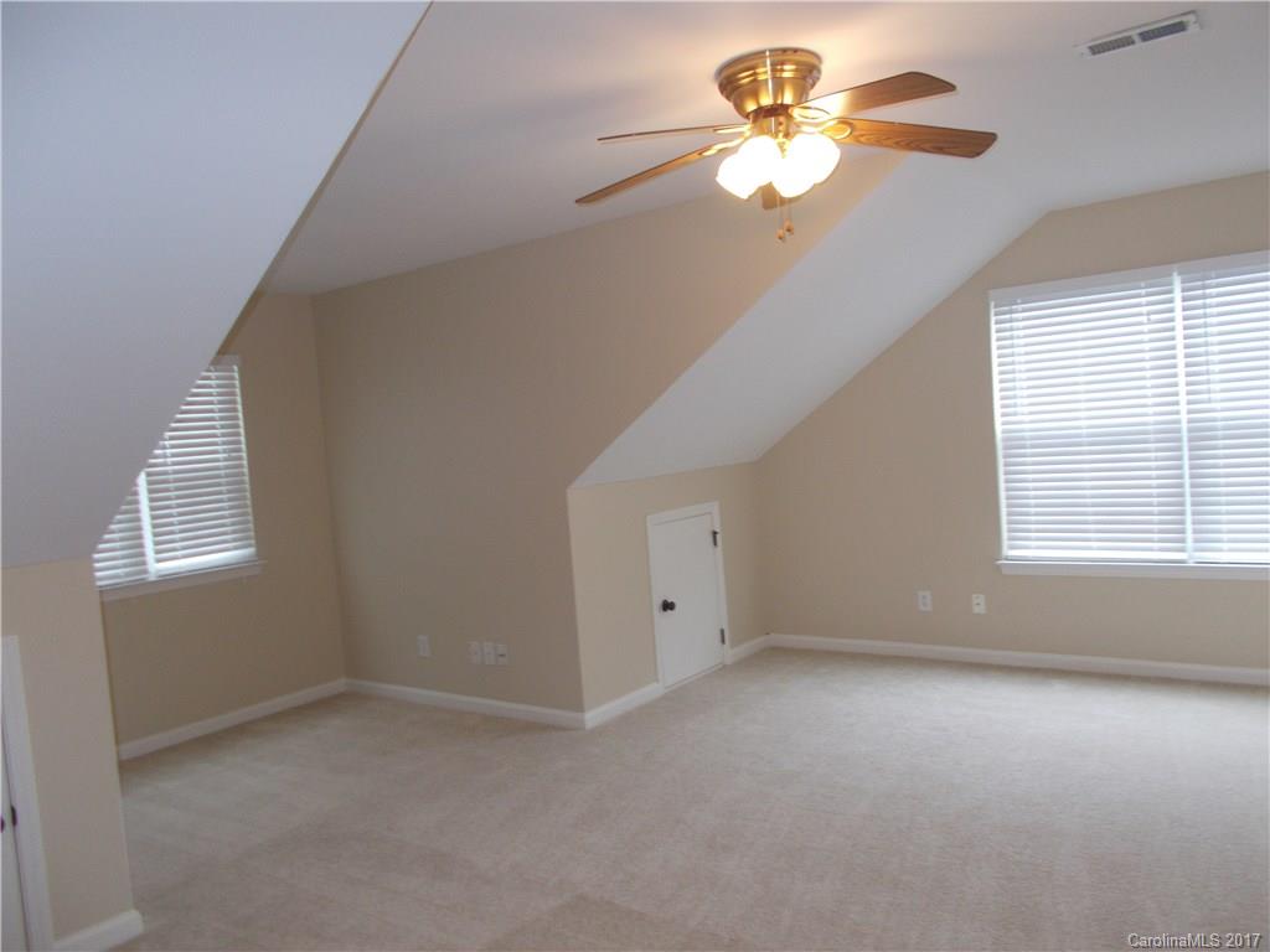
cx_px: 635
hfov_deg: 67.3
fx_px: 954
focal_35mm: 26
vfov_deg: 53.1
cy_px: 476
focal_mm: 4.6
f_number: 3.2
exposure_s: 1/25
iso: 100
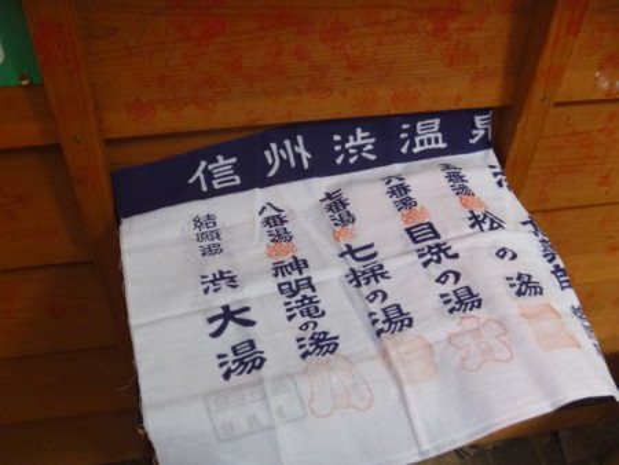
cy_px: 232
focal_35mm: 35
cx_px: 310
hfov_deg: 52.6
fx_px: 626
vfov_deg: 40.7
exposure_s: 1/30
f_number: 3.5
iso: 400
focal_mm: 6.3
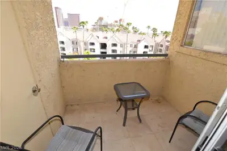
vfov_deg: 77.2
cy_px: 76
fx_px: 95
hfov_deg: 100.4
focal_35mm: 15
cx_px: 114
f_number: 5.6
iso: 125
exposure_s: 1/125
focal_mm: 10
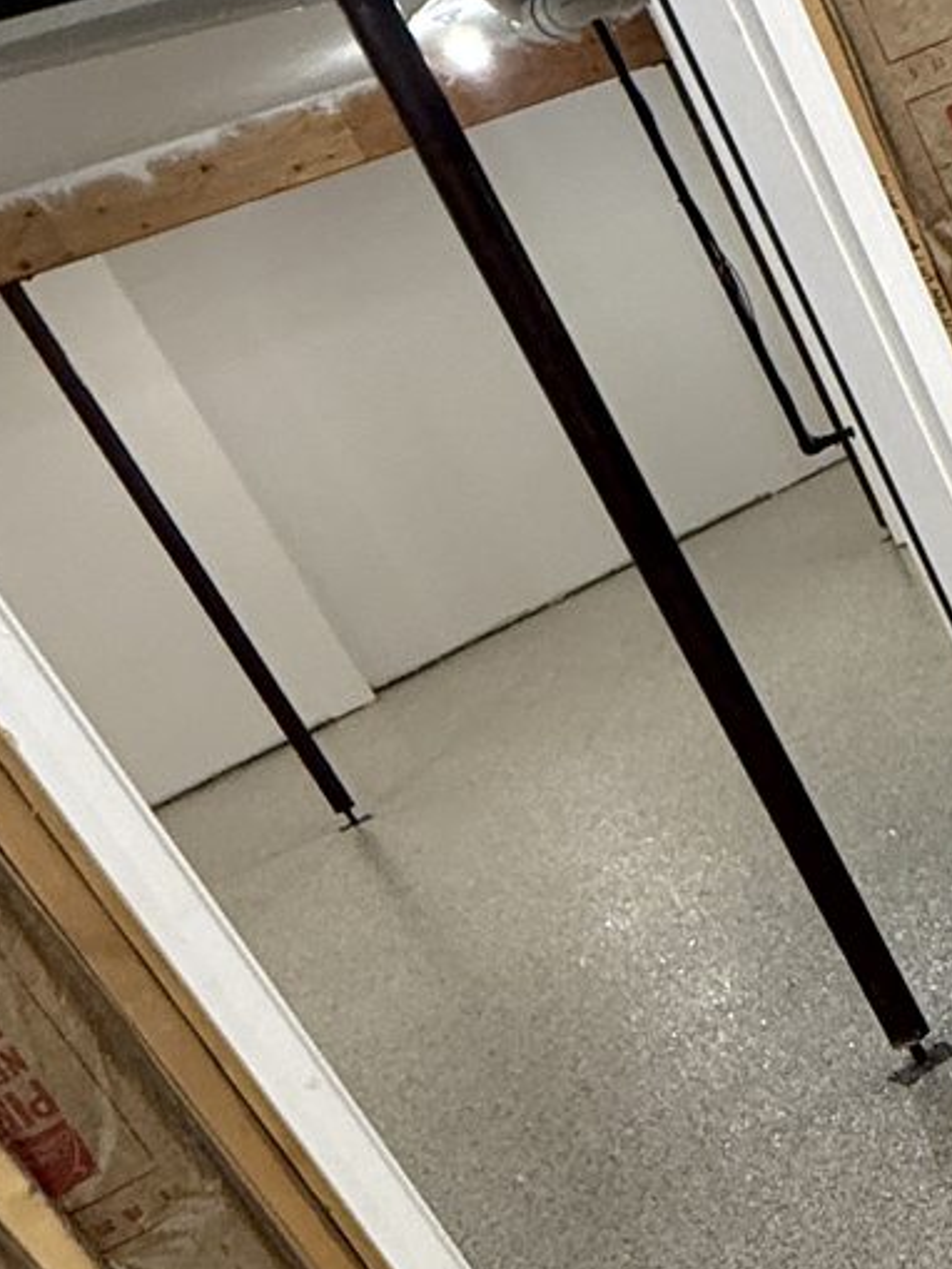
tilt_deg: -29.3
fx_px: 2016
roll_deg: +22.2
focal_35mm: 55
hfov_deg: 22.5
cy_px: 1072
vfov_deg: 33.6
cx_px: 1373
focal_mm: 2.22
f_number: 2.2
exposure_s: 1/60
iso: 200
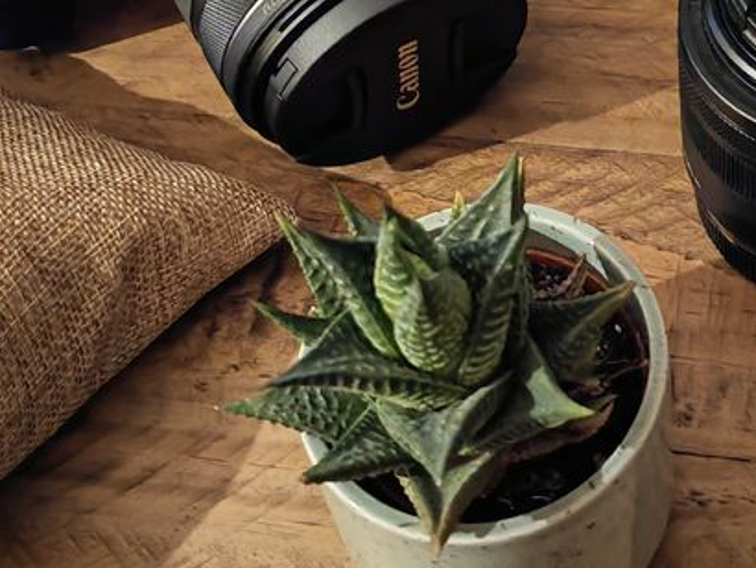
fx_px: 1726
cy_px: -100
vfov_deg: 17.8
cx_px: 671
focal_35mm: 79
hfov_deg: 24.1
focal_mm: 5.53
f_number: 1.8
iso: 6400
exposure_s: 1/16.7
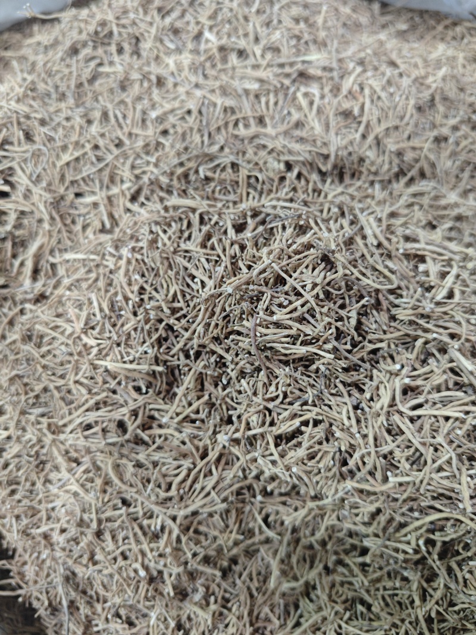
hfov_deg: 56.8
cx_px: 238
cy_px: 318
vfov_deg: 71.6
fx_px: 440
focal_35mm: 24
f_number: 1.6
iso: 500
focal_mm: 5.84
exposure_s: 1/100
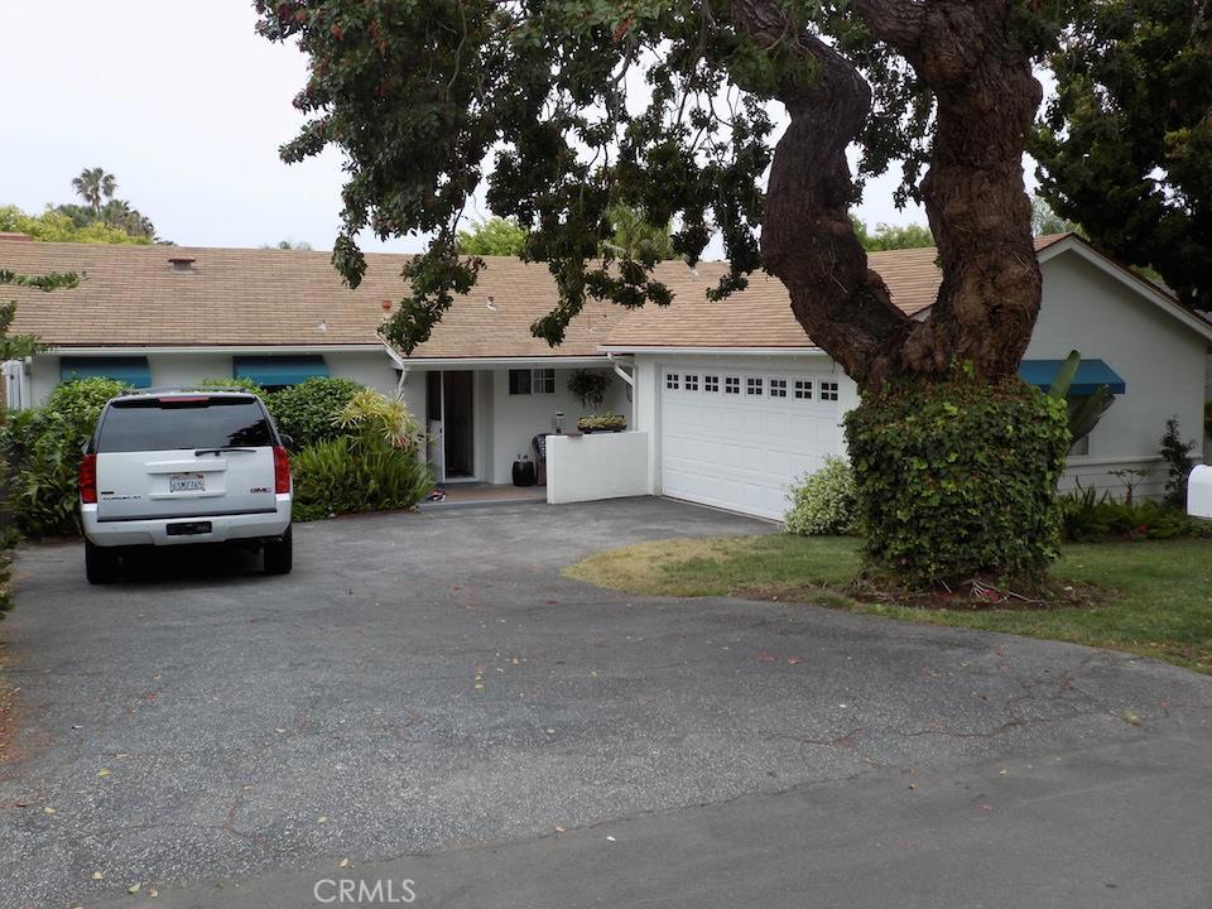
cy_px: 454
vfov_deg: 41.8
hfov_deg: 54.0
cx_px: 606
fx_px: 1190
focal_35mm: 34
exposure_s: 1/400
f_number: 3.4
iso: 80
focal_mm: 6.1
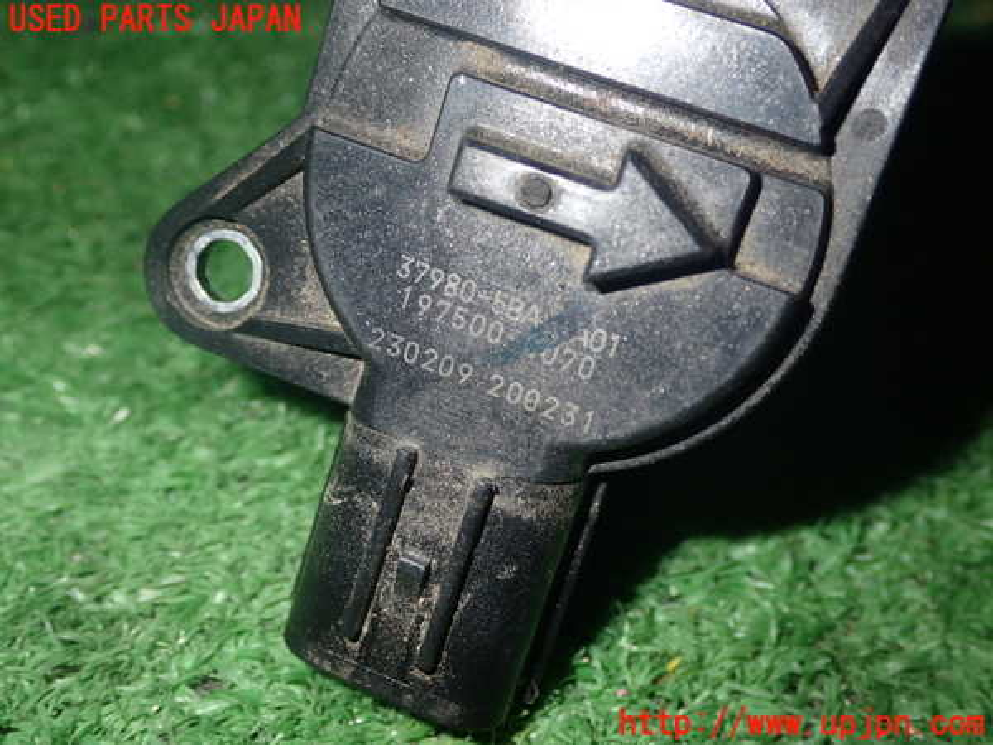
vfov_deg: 30.9
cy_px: 372
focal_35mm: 47
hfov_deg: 40.4
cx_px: 496
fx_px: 1348
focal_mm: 8.4
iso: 200
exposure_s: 1/50
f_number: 9
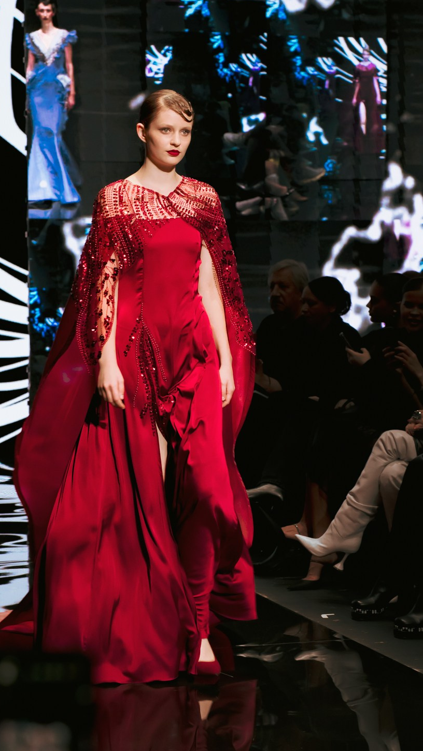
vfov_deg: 20.6
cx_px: 229
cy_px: 385
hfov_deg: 11.7
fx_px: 2073
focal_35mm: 104
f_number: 5
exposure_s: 1/125
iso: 2000
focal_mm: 75
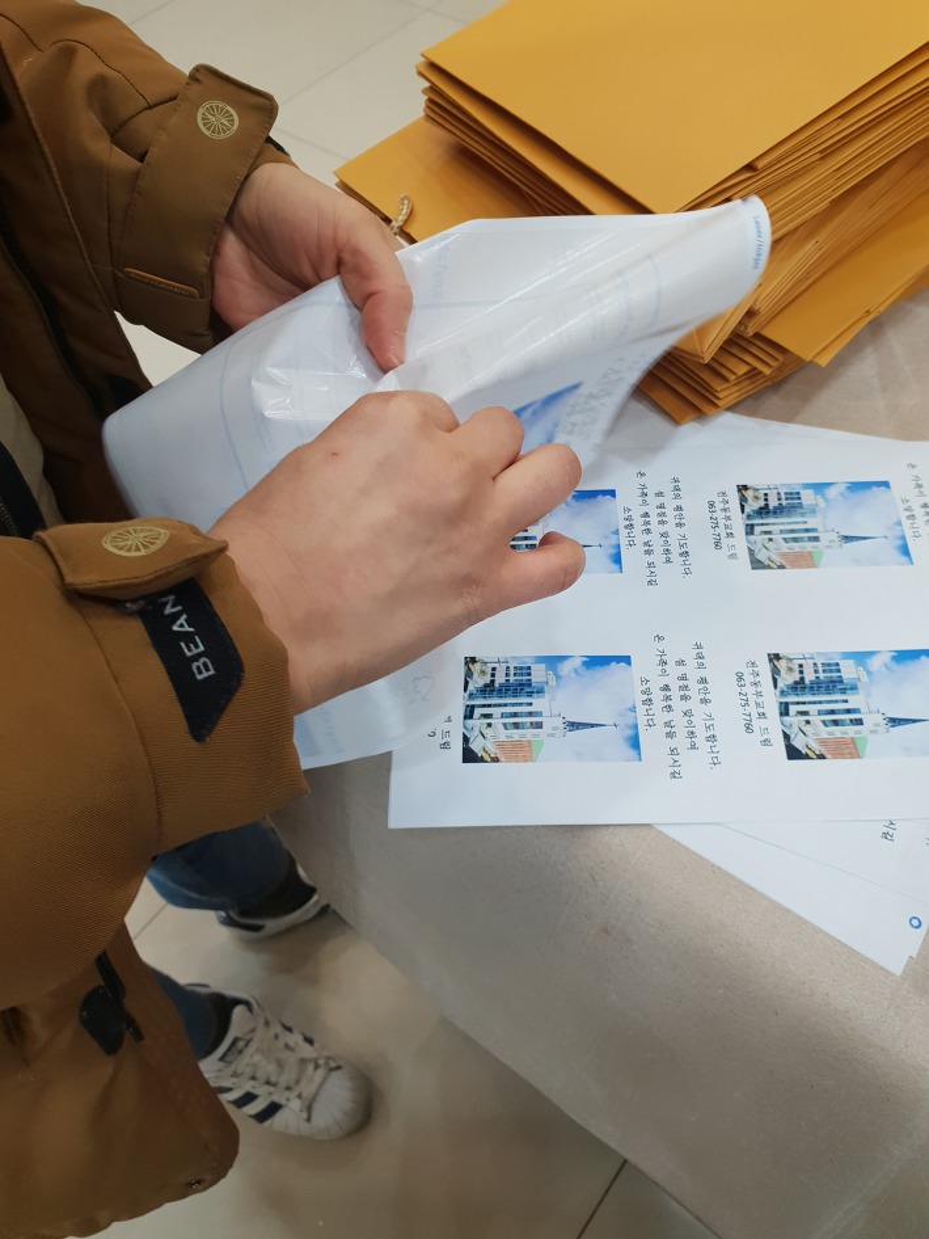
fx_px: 930
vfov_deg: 67.3
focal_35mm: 26
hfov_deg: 53.1
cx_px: 464
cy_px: 620
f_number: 2.4
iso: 160
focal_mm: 4.3
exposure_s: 1/60
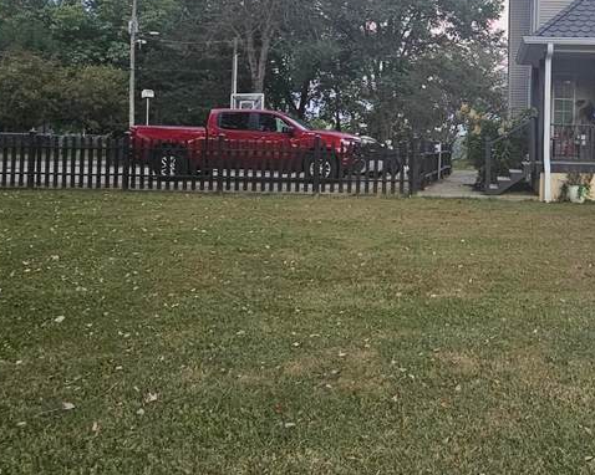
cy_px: 119
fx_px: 598
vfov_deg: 42.0
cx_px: 500
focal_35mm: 34
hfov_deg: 48.9
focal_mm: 2.2
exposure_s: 1/60
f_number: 2.2
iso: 250
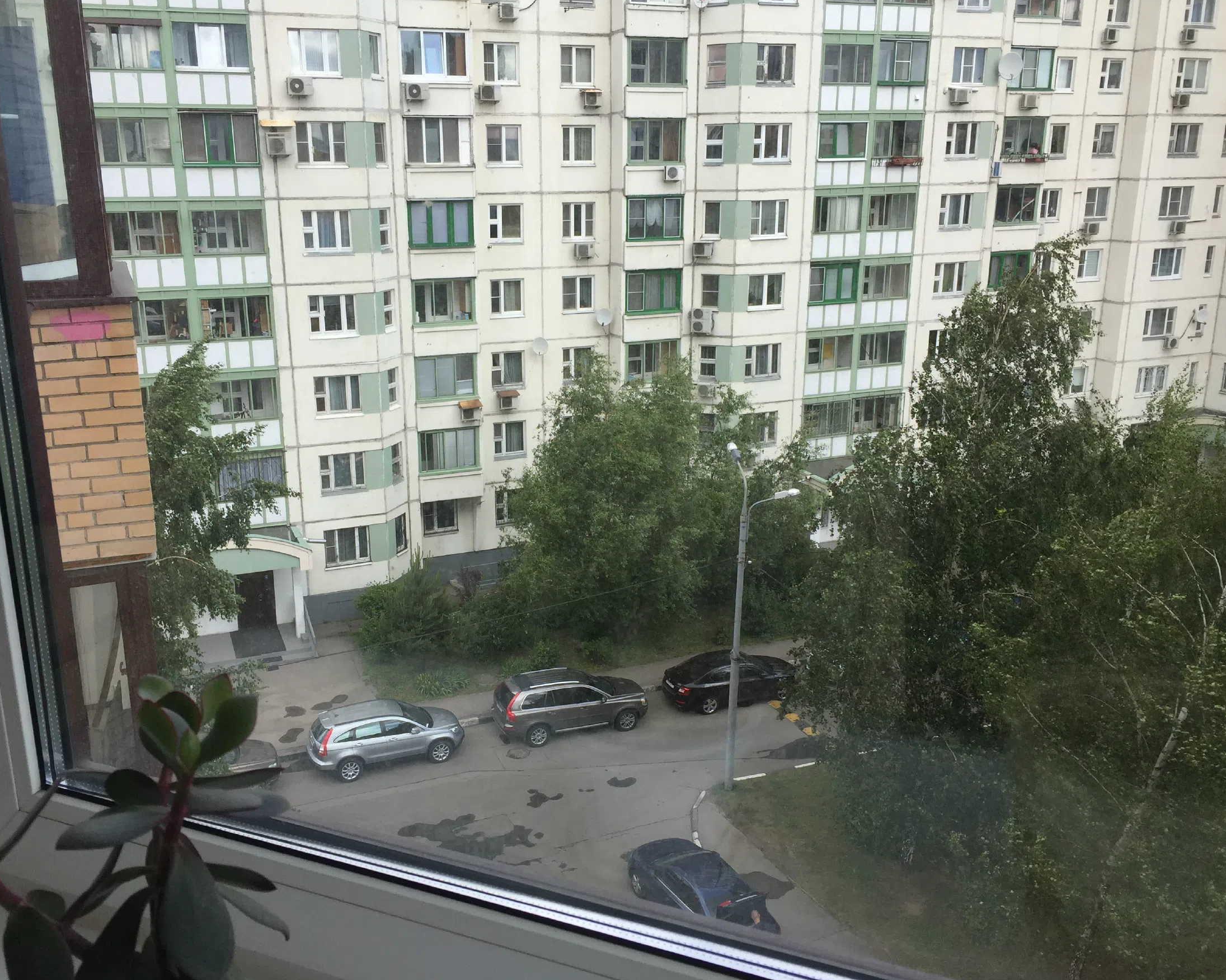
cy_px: 501
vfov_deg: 47.1
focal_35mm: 31
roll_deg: -0.1
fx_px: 1125
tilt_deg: -17.3
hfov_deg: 57.1
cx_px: 569
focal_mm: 4.15
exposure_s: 1/879
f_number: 2.2
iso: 32
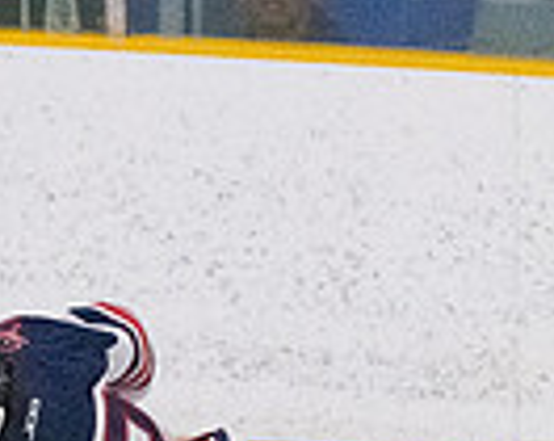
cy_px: 739
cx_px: 164
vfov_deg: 1.3
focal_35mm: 1178
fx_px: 19272
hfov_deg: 1.6
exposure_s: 1/1600
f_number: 5
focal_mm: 190
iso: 8000
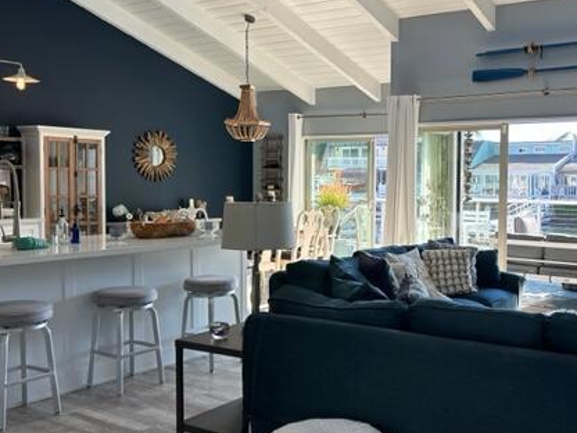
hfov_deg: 45.2
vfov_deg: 36.0
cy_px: 208
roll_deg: -0.4
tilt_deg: -2.6
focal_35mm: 40
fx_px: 667
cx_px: 433
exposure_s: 1/371
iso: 50
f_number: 1.5
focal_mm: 5.7
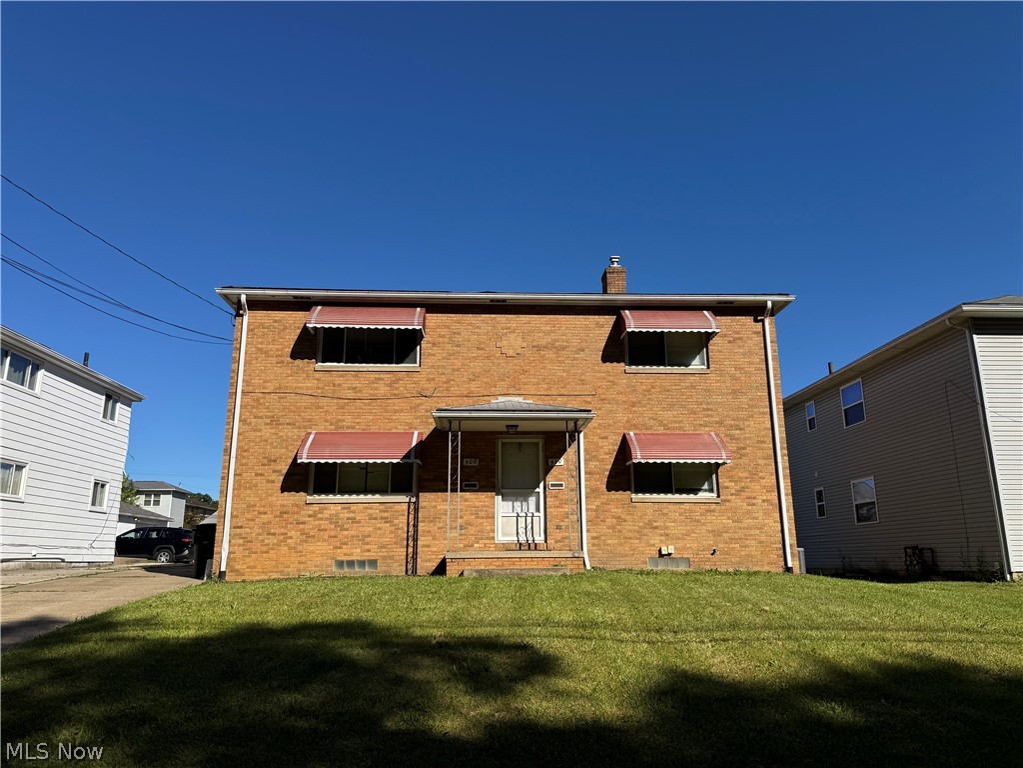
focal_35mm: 24
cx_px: 512
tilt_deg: +13.9
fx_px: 709
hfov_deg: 71.6
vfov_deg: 56.8
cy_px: 384
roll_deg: +0.3
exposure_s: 1/7092
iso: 80
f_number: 1.78
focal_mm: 6.76
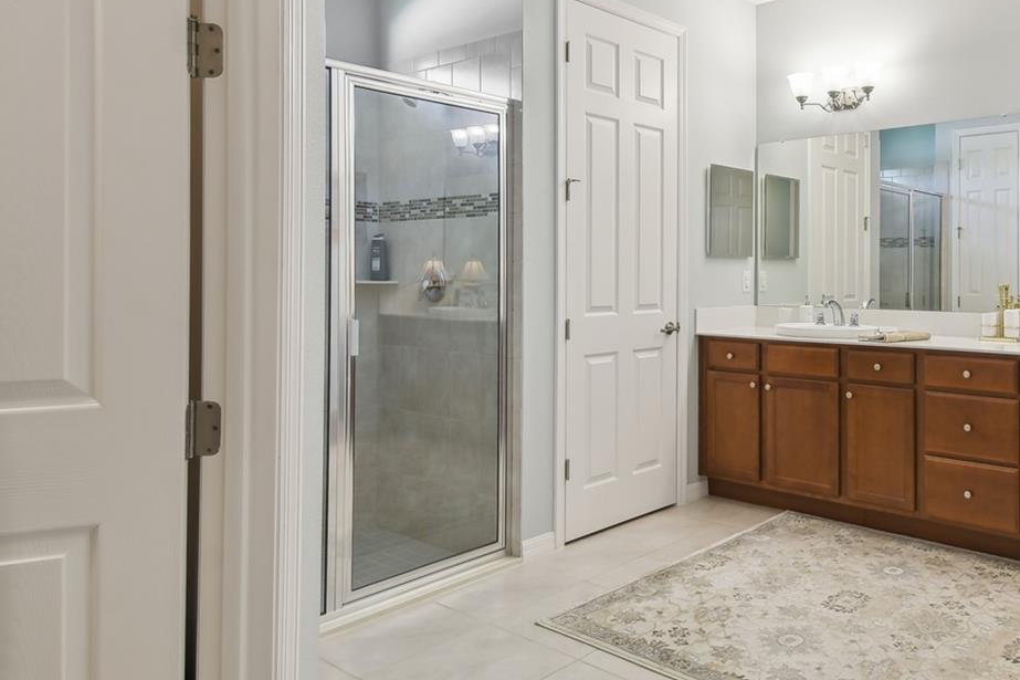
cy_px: 261
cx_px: 734
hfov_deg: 66.1
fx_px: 736
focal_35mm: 26
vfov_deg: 49.1
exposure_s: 1/6
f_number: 7.1
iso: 100
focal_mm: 10
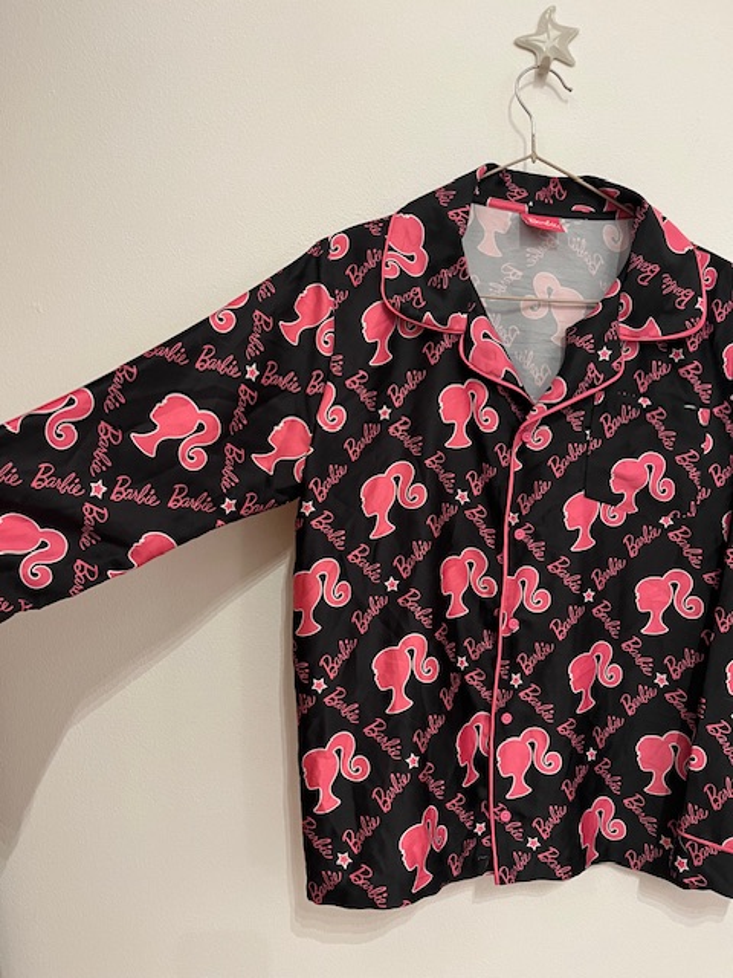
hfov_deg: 53.1
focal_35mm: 26
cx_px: 366
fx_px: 734
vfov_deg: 67.3
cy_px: 489
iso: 500
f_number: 1.6
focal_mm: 5.1
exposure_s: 1/33
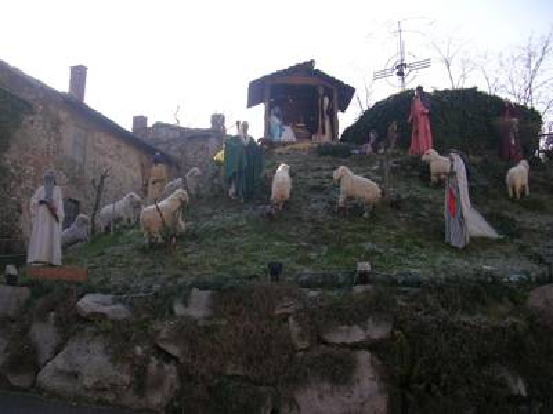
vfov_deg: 37.7
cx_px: 276
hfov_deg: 49.0
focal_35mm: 38
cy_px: 207
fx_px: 607
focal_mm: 5.8
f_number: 2.8
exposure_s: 1/297
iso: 50
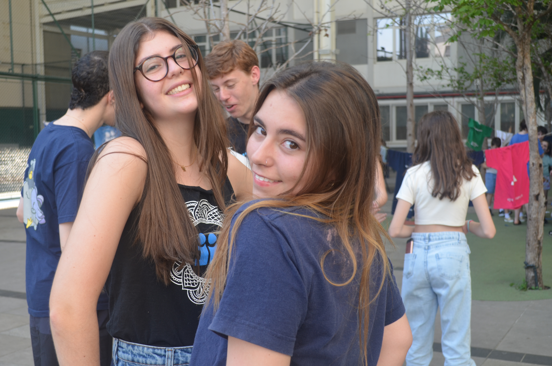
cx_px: 276
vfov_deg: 28.0
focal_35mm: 48
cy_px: 183
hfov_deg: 41.2
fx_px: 734
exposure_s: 1/125
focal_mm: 32
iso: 280
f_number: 5.6
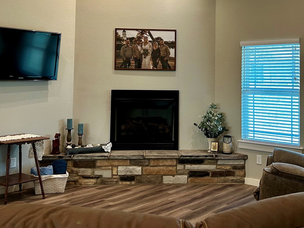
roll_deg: -0.5
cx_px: 176
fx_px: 404
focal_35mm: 46
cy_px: 61
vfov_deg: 31.0
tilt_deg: +2.6
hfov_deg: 41.1
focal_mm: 5.7
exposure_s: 1/91
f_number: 1.5
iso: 125
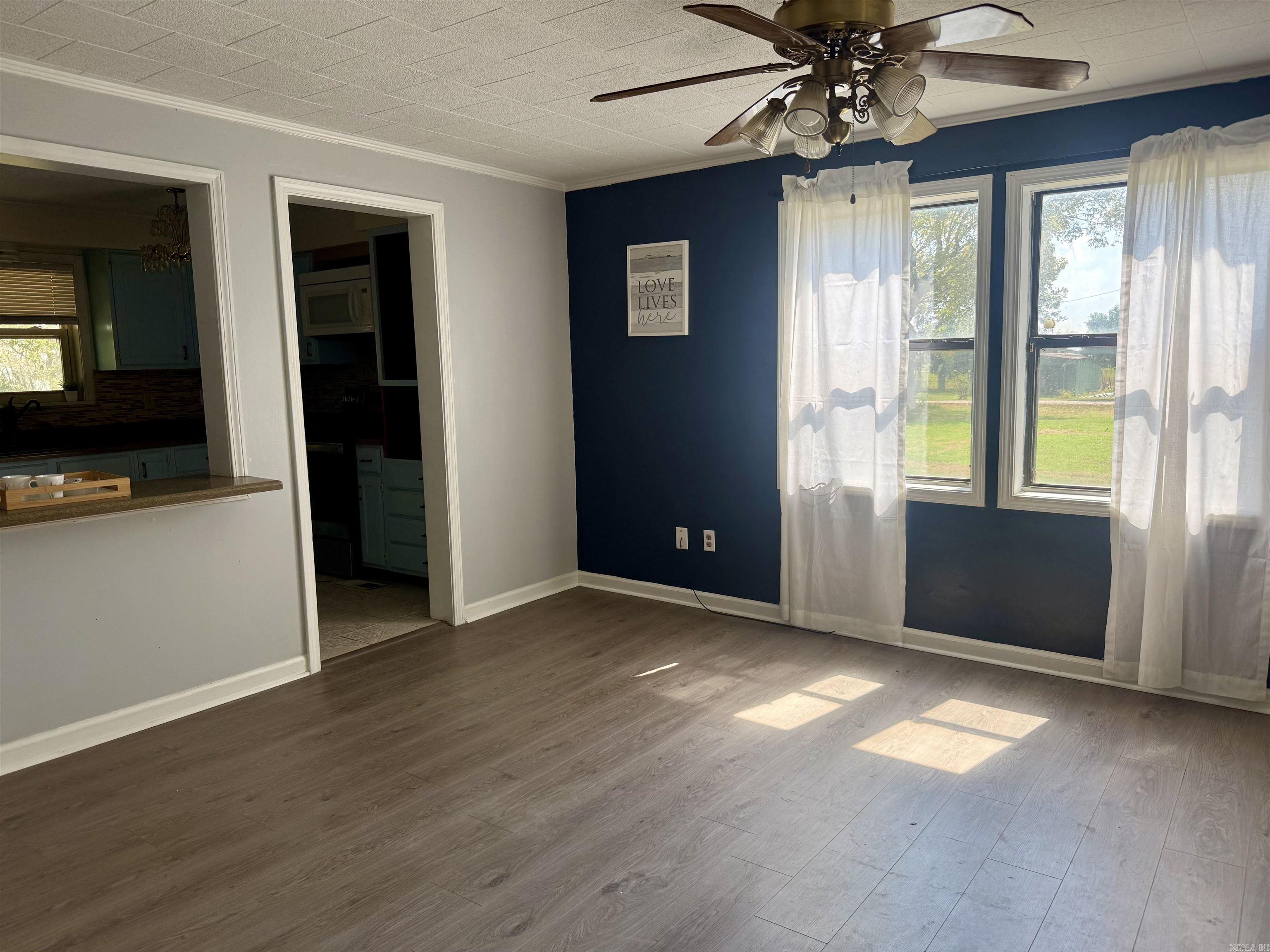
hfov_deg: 71.6
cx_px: 635
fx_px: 881
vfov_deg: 56.8
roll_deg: +1.7
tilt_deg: -6.7
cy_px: 476
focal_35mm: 24
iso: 100
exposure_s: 1/453
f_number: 1.78
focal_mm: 6.76
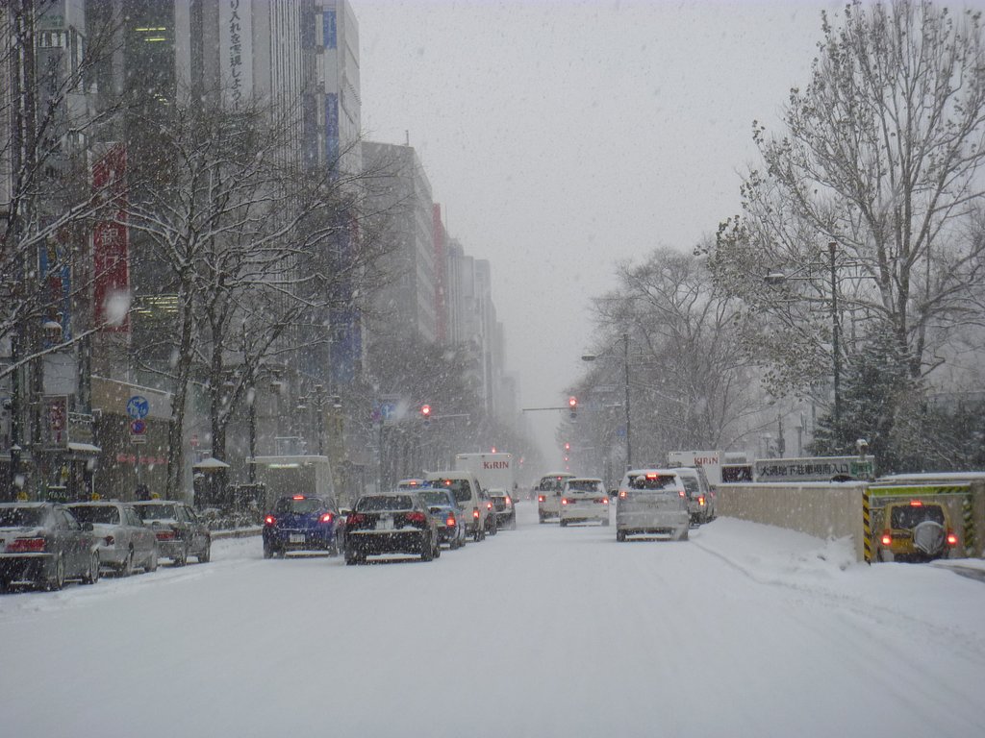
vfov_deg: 16.8
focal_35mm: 88
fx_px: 2504
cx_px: 492
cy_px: 369
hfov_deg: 22.3
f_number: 5.4
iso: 160
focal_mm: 15.6
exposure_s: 1/160
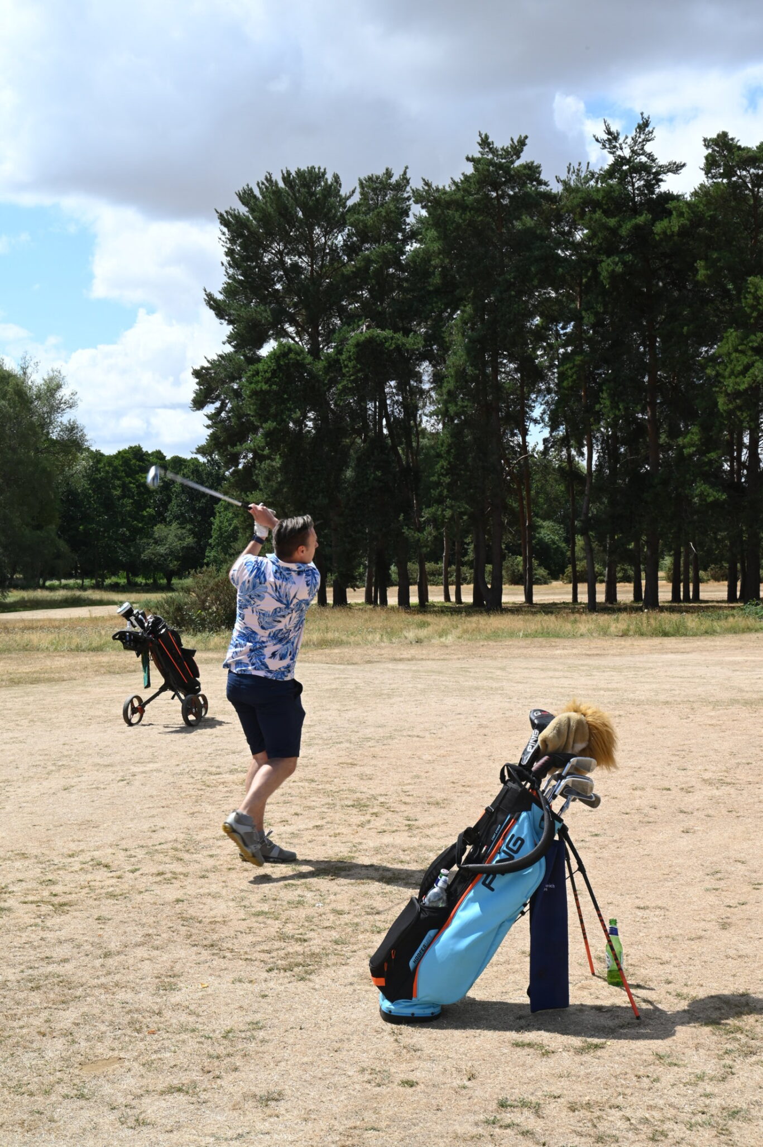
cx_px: 382
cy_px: 574
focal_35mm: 47
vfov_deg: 41.9
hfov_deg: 28.6
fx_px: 1496
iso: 200
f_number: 18
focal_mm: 47
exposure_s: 1/100
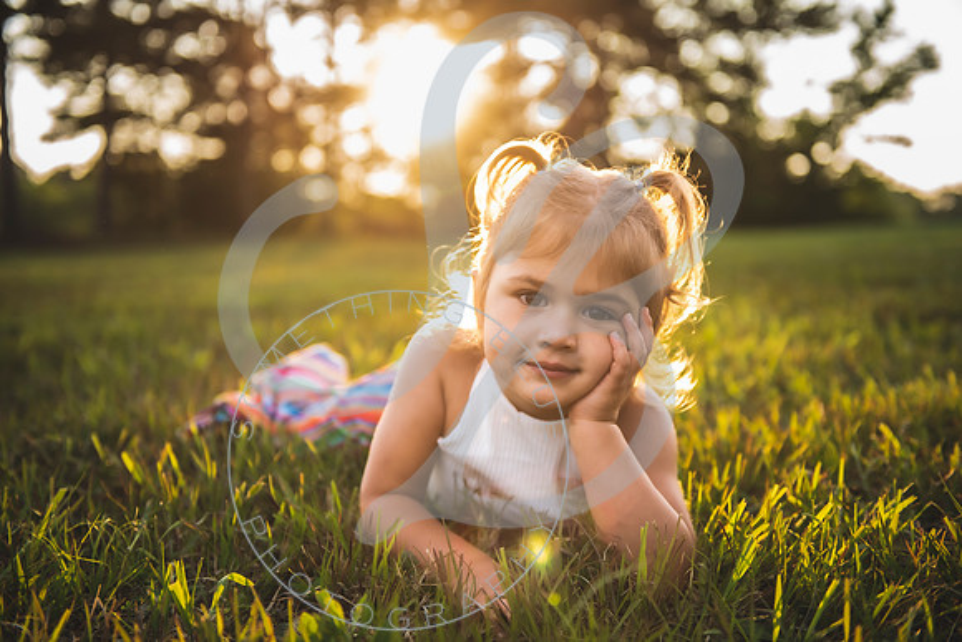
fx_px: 1203
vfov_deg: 29.9
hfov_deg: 43.6
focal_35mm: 45
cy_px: 321
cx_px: 481
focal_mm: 45
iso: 100
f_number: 2.8
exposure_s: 1/200
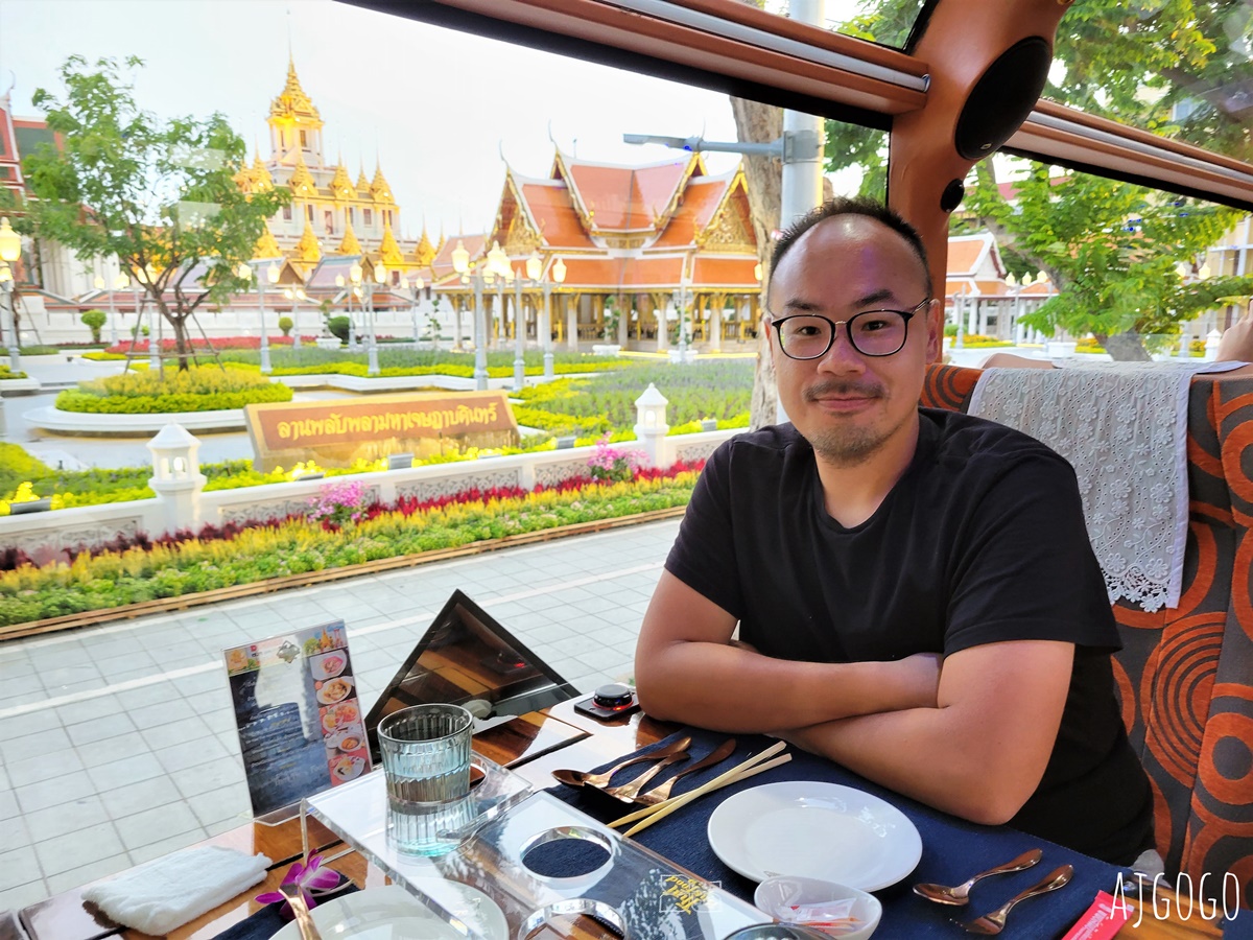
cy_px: 470
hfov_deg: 67.3
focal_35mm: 26
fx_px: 941
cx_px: 626
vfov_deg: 53.1
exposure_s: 1/50
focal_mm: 5.4
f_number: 1.8
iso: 200
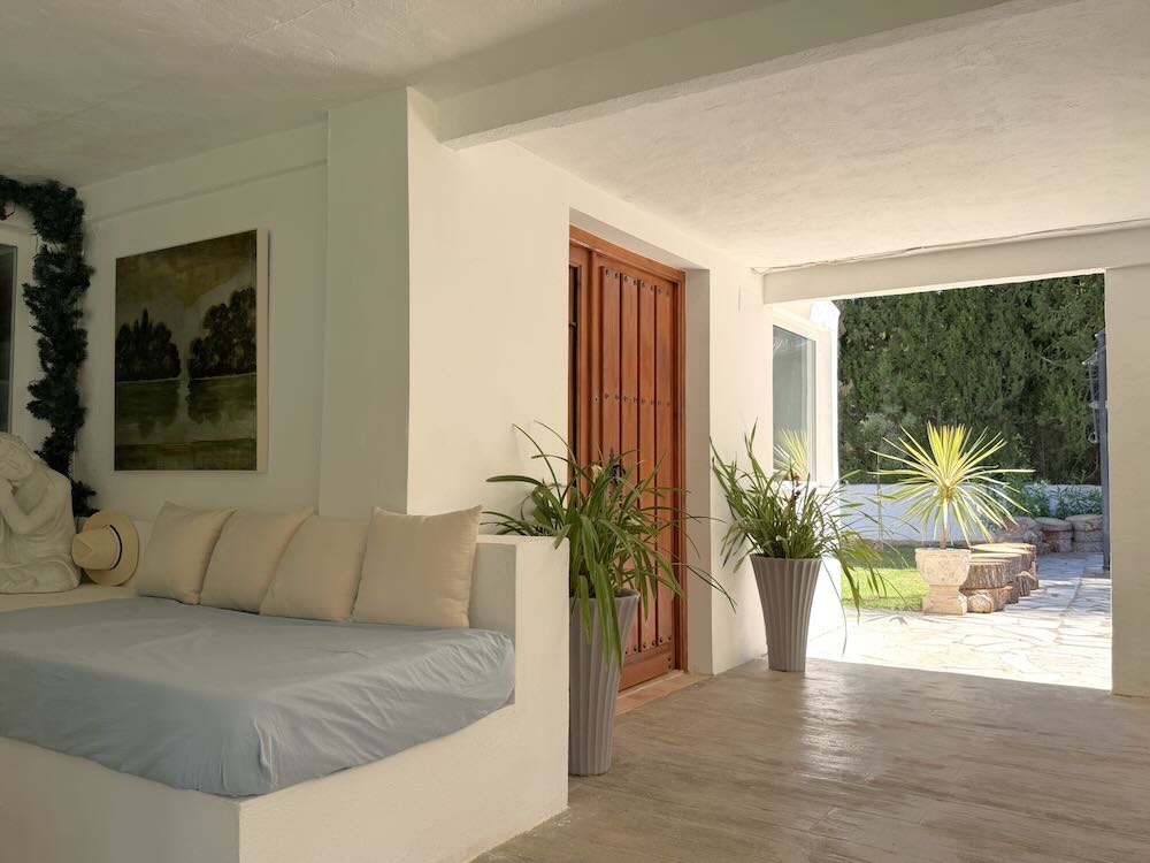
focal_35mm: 26
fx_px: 864
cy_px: 432
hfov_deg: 67.3
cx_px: 575
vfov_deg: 53.1
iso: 100
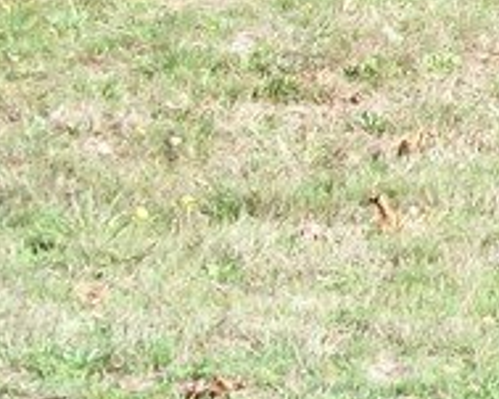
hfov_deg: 10.2
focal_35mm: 169
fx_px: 2495
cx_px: 1114
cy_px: -235
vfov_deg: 8.9
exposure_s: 1/320
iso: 80
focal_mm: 5.7
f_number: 2.9
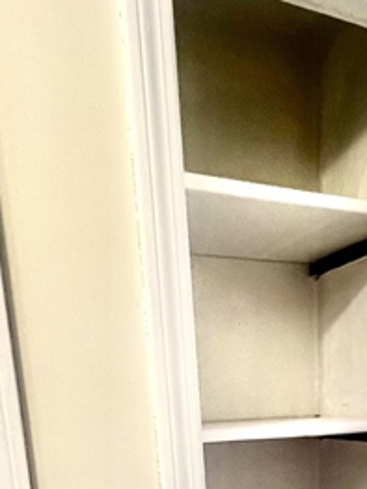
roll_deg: +1.5
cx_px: 292
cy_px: 539
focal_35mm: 38
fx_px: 538
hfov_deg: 36.4
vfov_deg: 39.8
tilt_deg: -13.3
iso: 160
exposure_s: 1/60
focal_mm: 1.57
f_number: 1.8
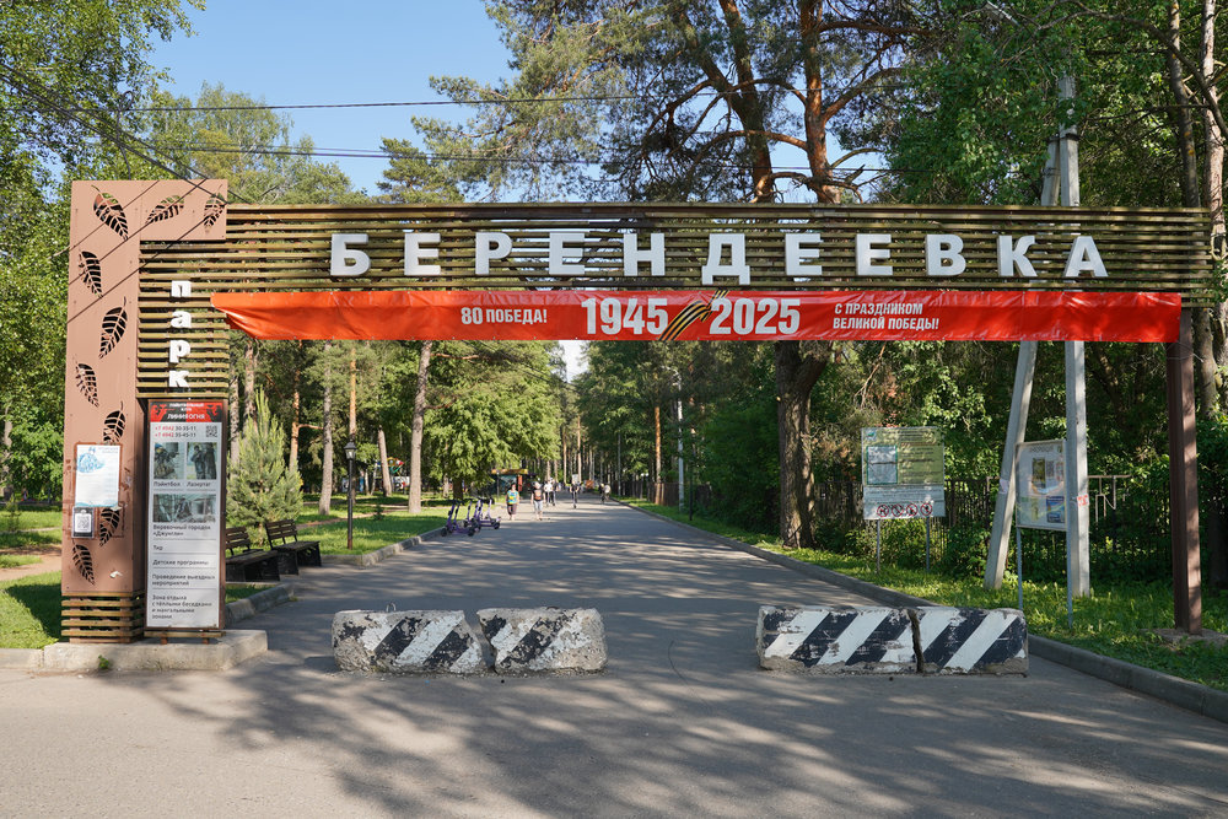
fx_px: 955
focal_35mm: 28
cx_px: 614
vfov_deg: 46.4
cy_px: 410
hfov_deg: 65.5
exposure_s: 1/200
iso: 100
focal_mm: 28
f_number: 7.1
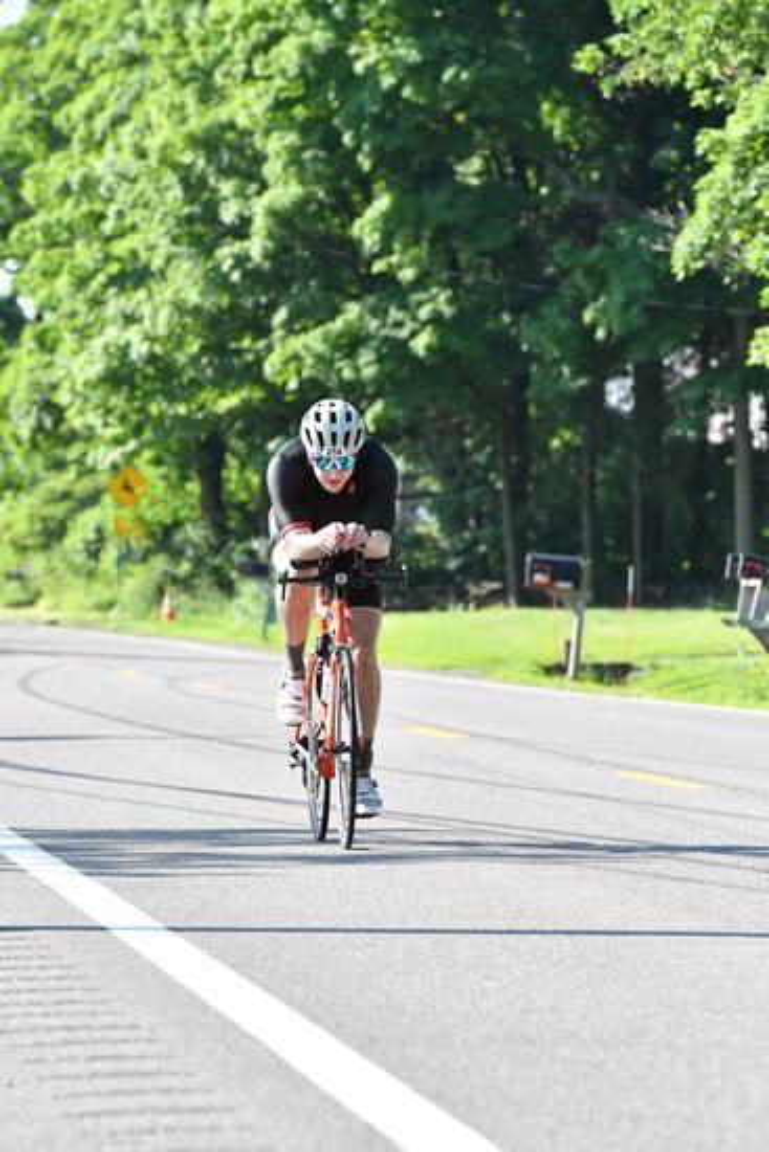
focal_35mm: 300
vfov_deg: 6.9
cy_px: 576
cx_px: 384
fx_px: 9606
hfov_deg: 4.6
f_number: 7.1
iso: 1600
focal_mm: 200
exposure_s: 1/1600
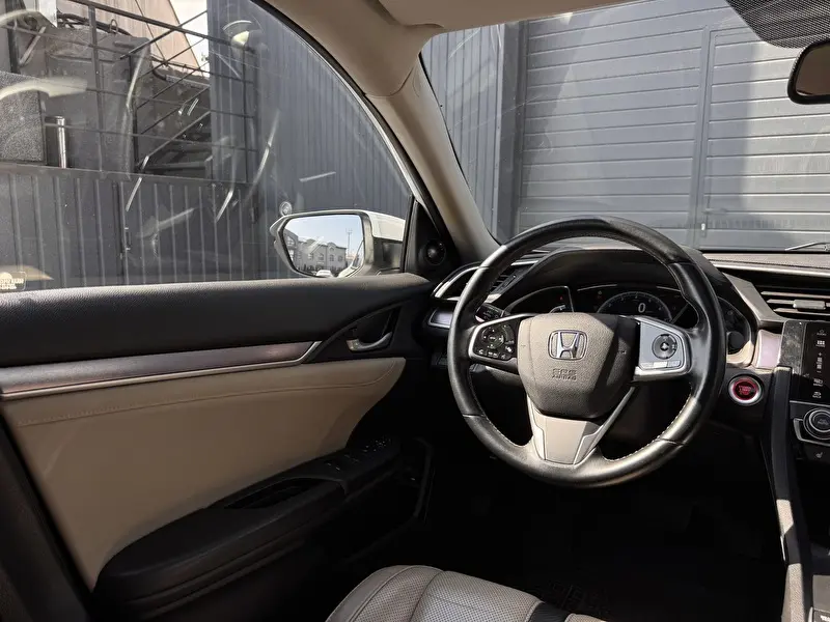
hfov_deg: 71.6
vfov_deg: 56.8
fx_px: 575
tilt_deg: -10.4
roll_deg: -0.8
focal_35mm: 24
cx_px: 415
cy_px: 311
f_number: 1.78
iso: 80
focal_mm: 6.76
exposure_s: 1/518
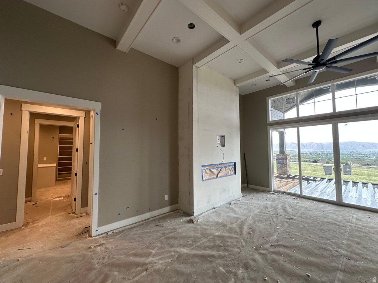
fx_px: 153
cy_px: 142
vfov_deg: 85.7
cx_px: 189
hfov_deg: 102.1
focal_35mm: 14
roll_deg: +0.3
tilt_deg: +3.5
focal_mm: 2.22
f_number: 2.2
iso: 125
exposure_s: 1/120
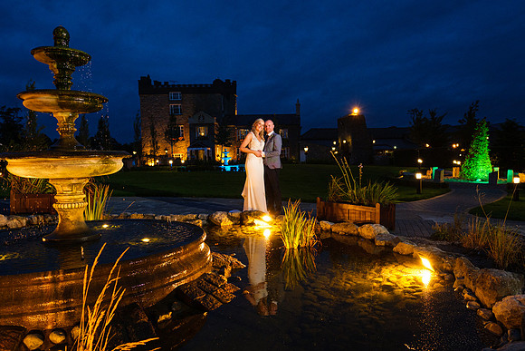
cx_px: 284
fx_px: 385
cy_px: 184
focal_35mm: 26
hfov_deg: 68.5
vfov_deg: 48.9
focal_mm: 16
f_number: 2.8
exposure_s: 1/200
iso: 1250
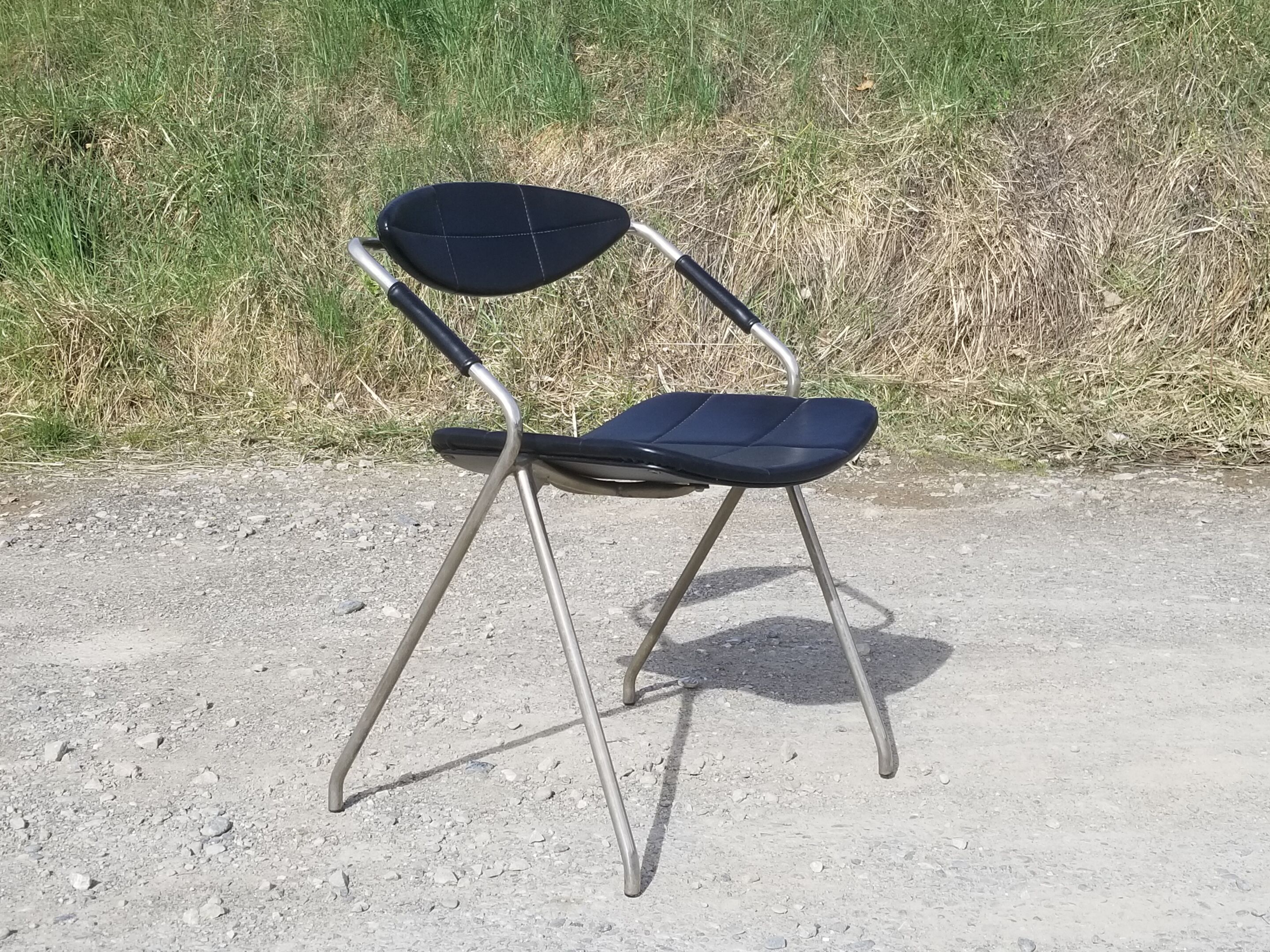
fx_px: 954
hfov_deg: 67.3
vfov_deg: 53.1
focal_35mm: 26
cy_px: 476
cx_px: 635
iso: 50
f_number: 1.7
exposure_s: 1/1842
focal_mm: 4.25
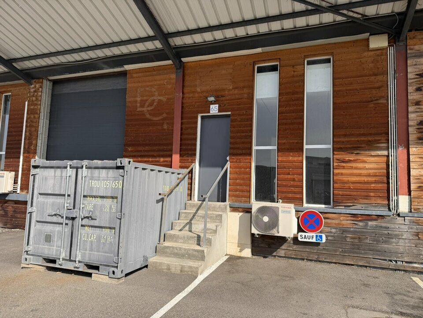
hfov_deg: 71.6
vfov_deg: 56.8
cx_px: 212
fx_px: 293
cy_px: 159
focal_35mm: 24
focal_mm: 6.76
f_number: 1.78
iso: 80
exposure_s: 1/3413
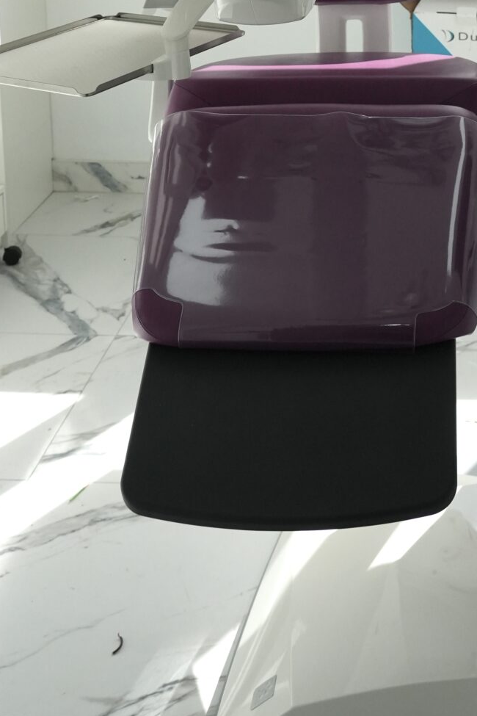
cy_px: -123
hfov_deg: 21.1
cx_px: 422
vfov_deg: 28.2
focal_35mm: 63
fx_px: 1252
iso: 1250
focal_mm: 24
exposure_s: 1/1250
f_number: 6.3
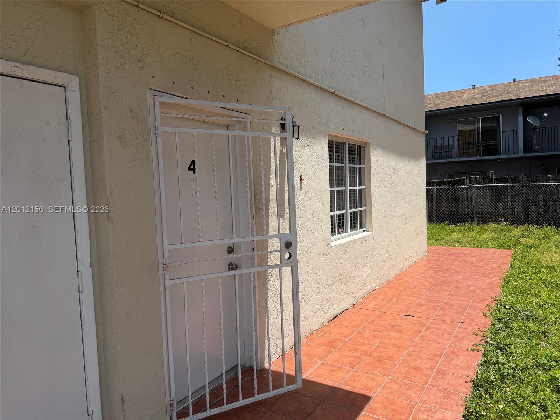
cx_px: 280
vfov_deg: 56.8
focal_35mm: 24
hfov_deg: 71.6
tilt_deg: -2.5
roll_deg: +2.1
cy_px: 210
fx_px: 388
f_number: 1.78
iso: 80
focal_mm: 6.76
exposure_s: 1/4975
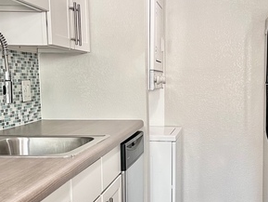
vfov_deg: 24.3
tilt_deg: -8.7
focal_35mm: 60
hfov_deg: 31.1
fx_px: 465
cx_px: 227
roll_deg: -0.5
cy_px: 141
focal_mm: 5.1
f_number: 1.6
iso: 80
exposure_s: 1/60
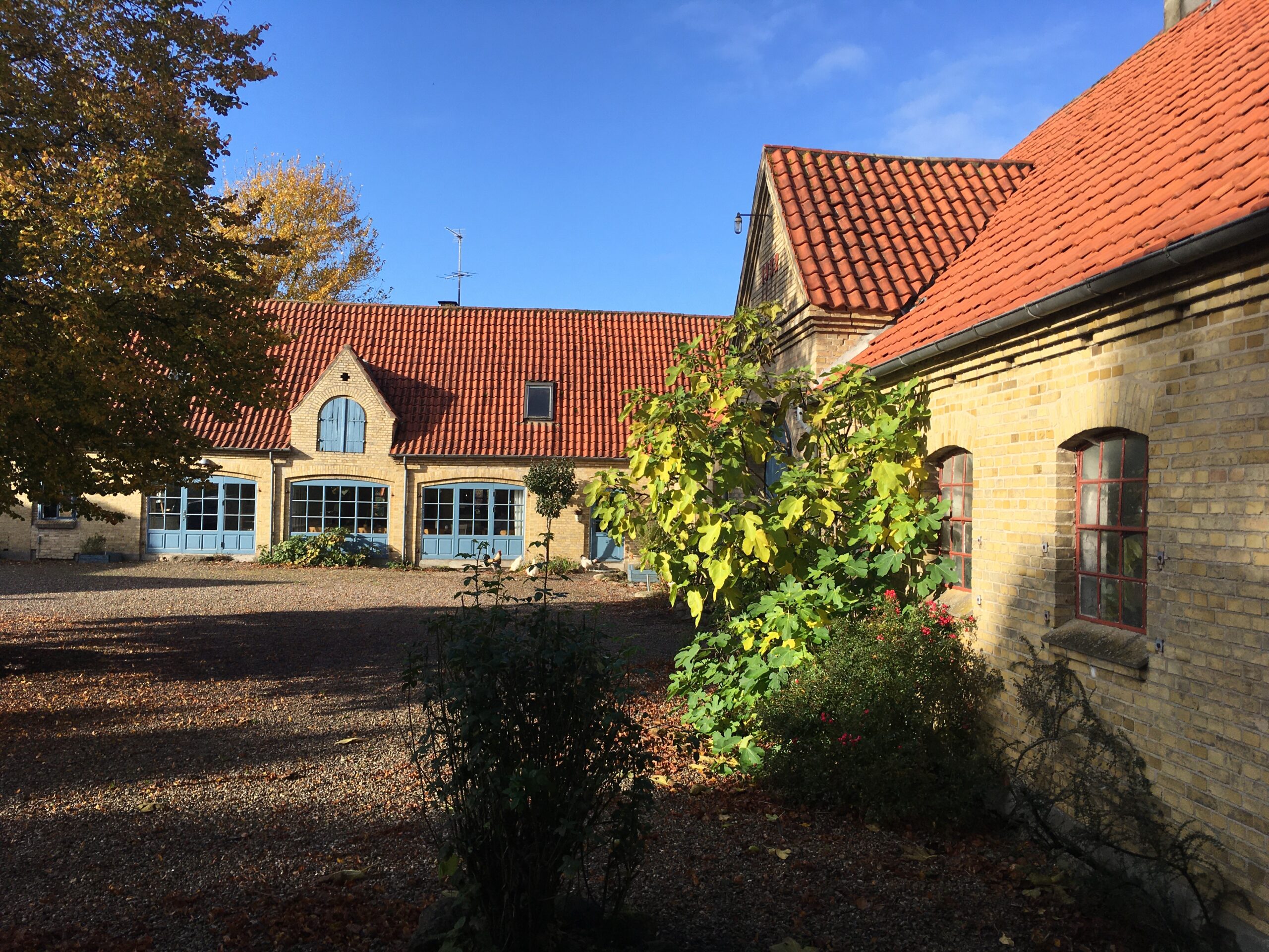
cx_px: 634
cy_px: 476
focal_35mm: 29
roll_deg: -0.6
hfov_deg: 61.7
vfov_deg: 48.2
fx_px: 1063
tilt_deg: +0.3
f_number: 2.2
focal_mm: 4.15
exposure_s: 1/1282
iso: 25
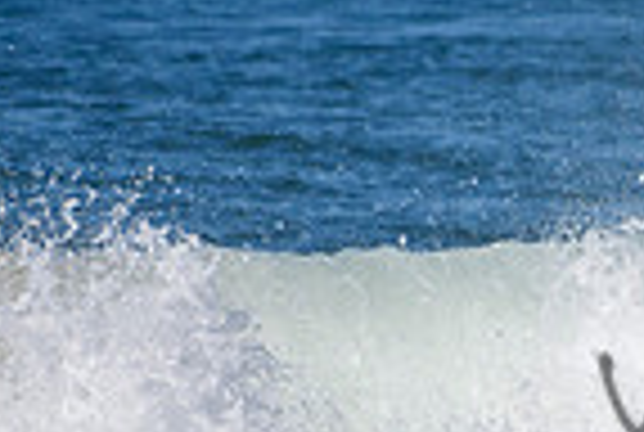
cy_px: 385
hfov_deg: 0.7
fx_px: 54459
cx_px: 1063
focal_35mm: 3038
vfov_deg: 0.5
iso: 400
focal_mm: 500
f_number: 5.6
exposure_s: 1/4000
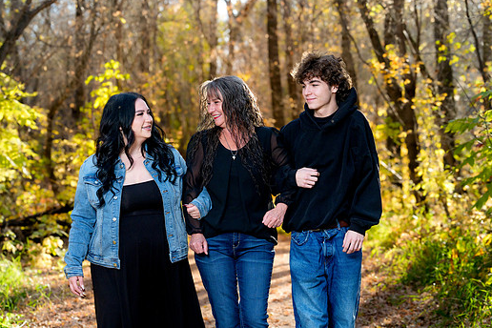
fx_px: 1244
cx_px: 228
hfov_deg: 22.4
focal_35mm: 91
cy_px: 180
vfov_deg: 15.0
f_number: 4
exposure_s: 1/160
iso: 400
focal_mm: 81
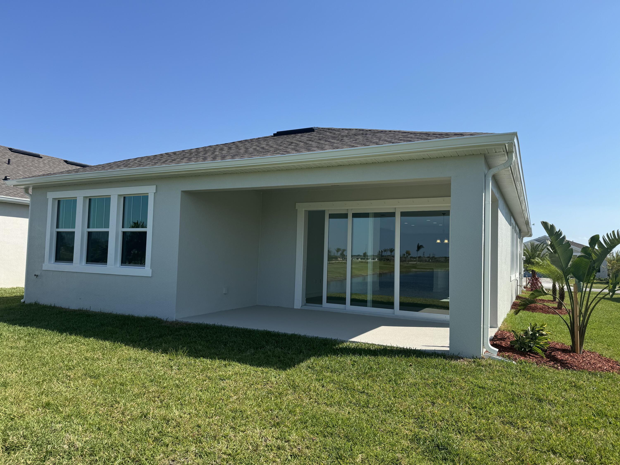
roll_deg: -1.4
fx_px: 430
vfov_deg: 56.8
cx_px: 310
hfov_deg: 71.6
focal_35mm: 24
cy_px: 232
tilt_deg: +3.6
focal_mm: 6.76
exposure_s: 1/4049
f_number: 1.78
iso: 80
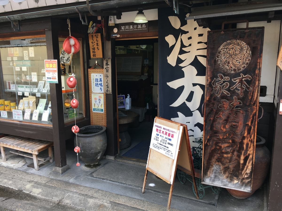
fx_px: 236
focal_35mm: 29
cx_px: 141
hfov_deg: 61.7
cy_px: 106
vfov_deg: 48.2
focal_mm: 4.15
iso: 25
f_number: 2.2
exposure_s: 1/120
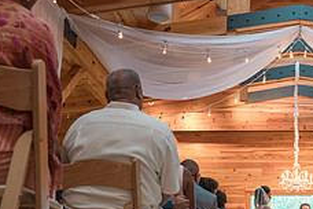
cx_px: 293
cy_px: 50
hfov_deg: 26.9
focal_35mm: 72
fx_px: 626
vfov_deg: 18.8
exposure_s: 1/100
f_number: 4
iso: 2000
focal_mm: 27
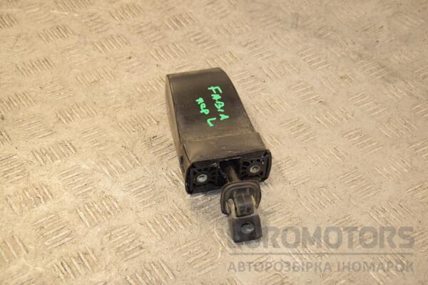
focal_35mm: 75
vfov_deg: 18.2
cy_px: 142
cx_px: 214
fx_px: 892
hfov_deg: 27.0
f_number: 6.3
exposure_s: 1/200
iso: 800
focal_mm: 50
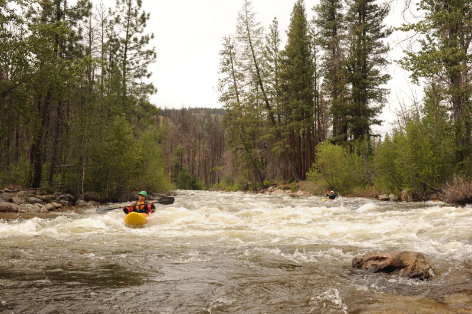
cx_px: 236
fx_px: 459
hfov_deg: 54.5
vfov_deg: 37.8
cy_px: 157
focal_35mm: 35
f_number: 8
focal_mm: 35
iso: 250
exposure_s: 1/400
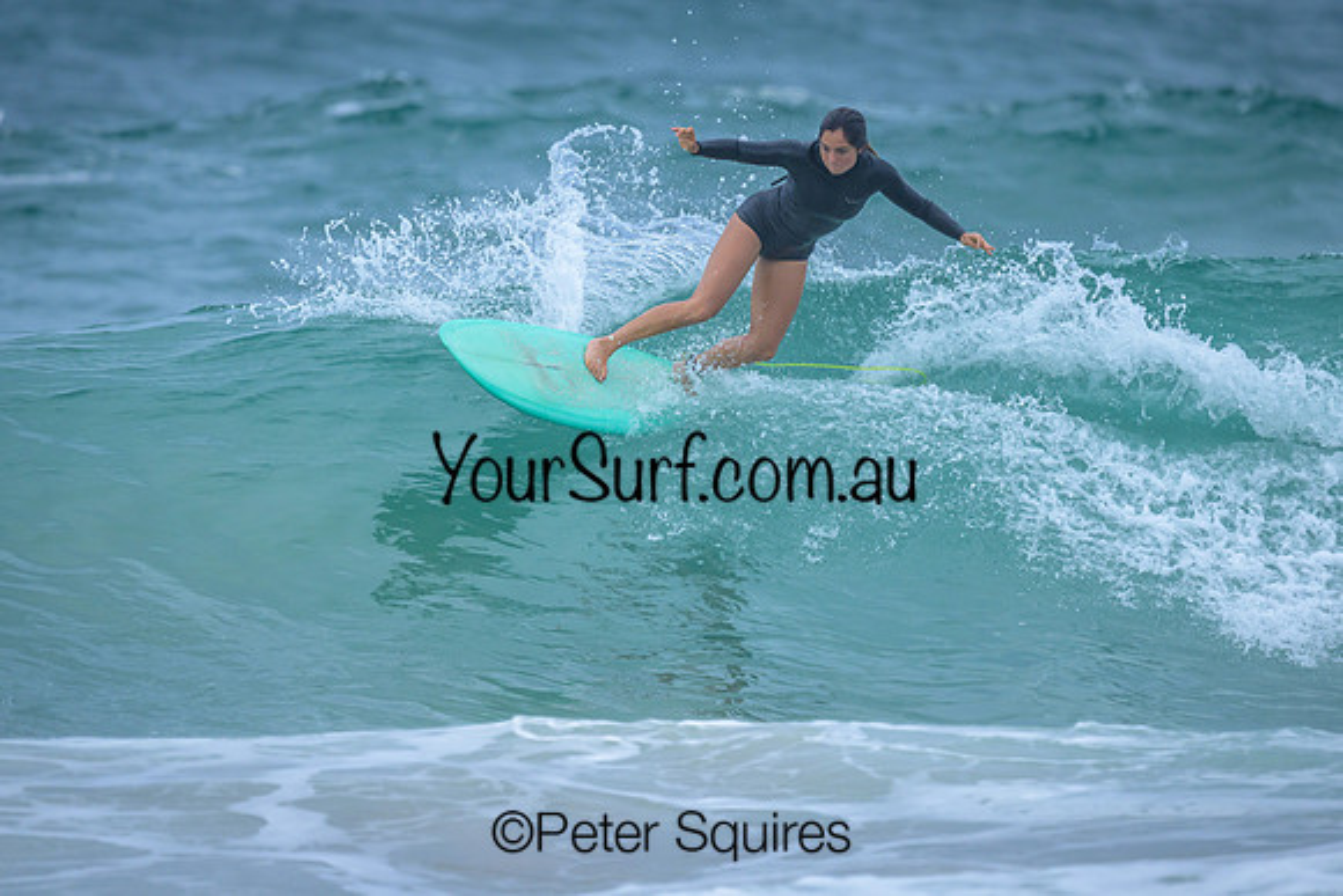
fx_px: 36419
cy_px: 450
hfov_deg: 2.1
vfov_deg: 1.4
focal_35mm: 976
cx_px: 666
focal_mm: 800
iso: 560
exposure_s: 1/2500
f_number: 6.3
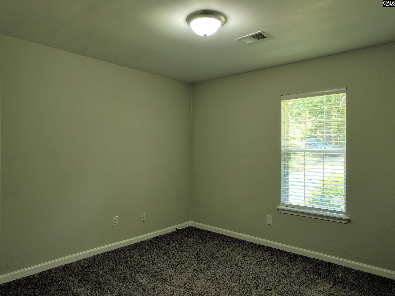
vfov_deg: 56.8
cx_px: 198
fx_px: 274
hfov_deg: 71.6
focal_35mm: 24
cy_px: 148
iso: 110
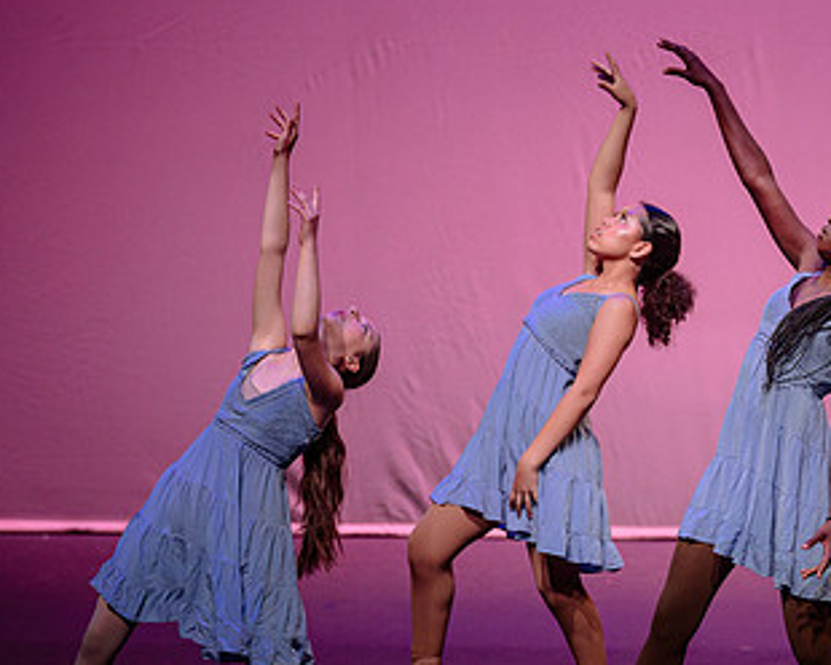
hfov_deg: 7.4
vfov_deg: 5.9
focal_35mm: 261
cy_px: 481
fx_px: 6419
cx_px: 673
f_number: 2.8
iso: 1250
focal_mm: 135
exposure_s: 1/500
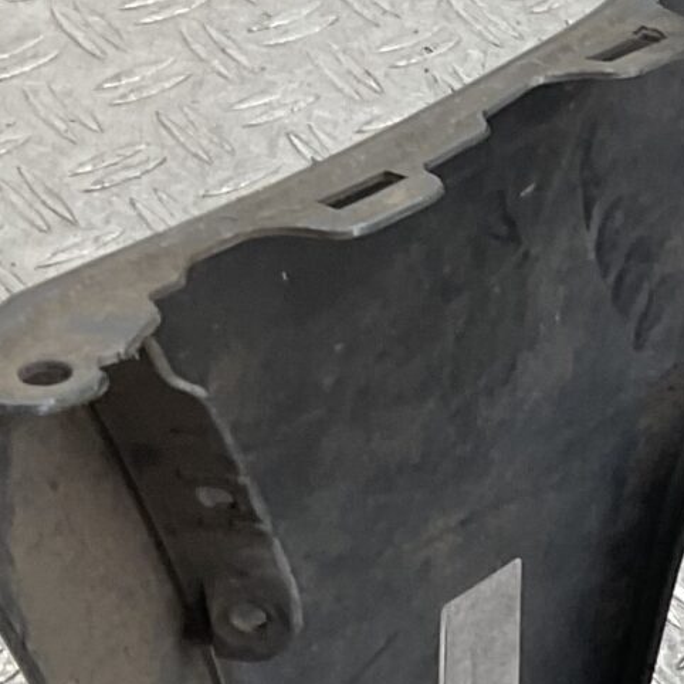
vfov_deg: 12.8
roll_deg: -25.6
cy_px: 485
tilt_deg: -43.7
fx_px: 3040
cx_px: 1374
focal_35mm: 136
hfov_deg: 11.5
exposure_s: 1/100
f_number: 1.8
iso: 32
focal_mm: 3
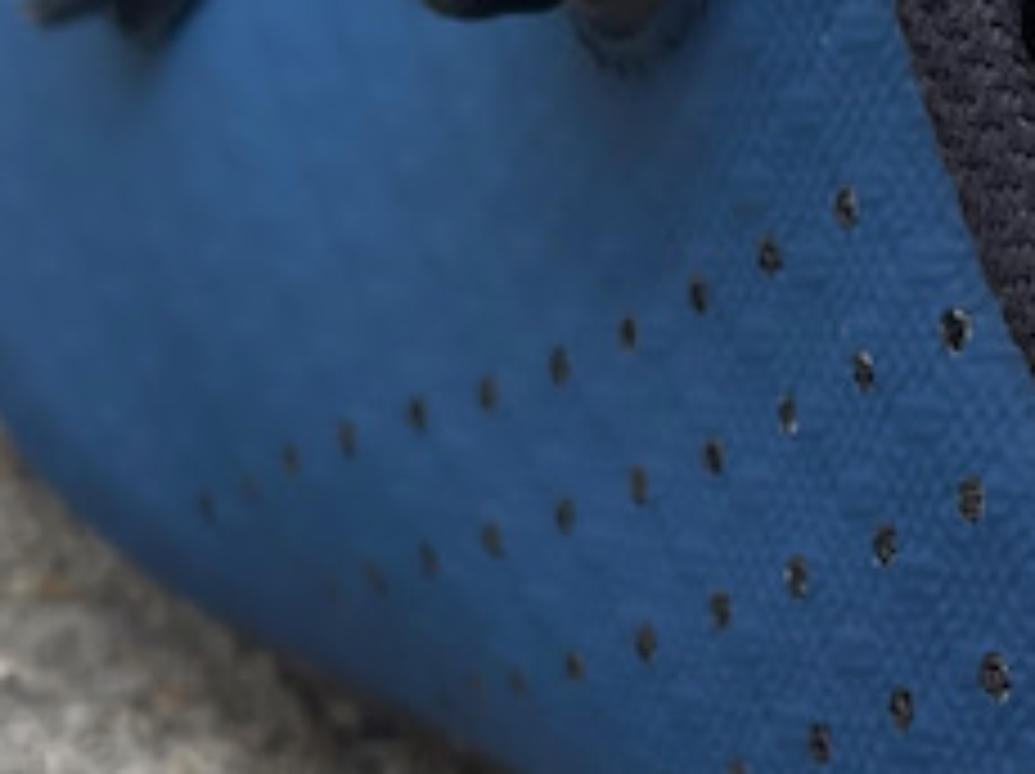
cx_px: 1094
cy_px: 392
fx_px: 4331
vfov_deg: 10.2
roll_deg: +1.1
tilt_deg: -29.6
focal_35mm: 145
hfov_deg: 13.4
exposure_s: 1/197
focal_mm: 5.1
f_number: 1.6
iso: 32
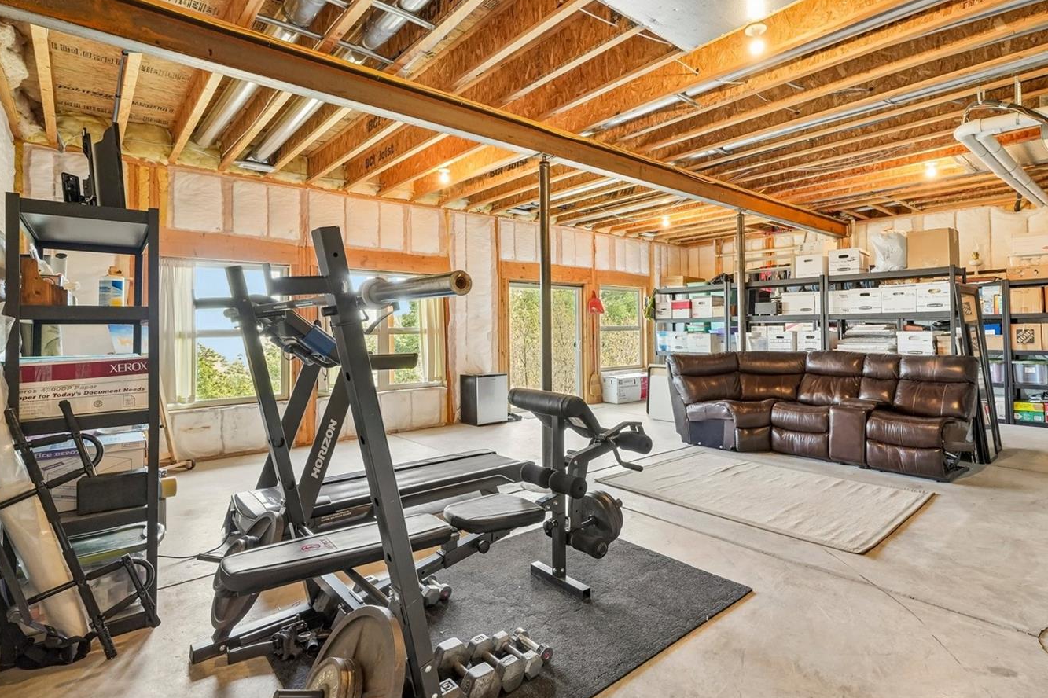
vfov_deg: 65.2
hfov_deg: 87.3
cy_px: 318
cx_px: 595
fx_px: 545
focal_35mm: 19
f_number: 8
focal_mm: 10.4
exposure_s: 1/4
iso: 800
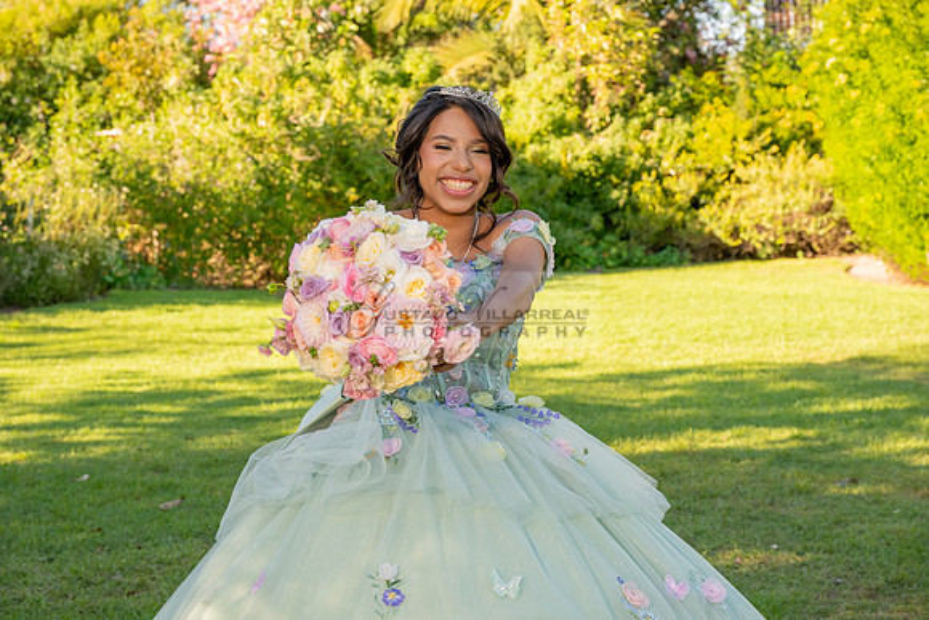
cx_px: 464
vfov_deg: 19.5
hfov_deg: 28.8
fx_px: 1807
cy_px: 310
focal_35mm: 70
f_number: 7.1
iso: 200
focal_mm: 70
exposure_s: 1/200
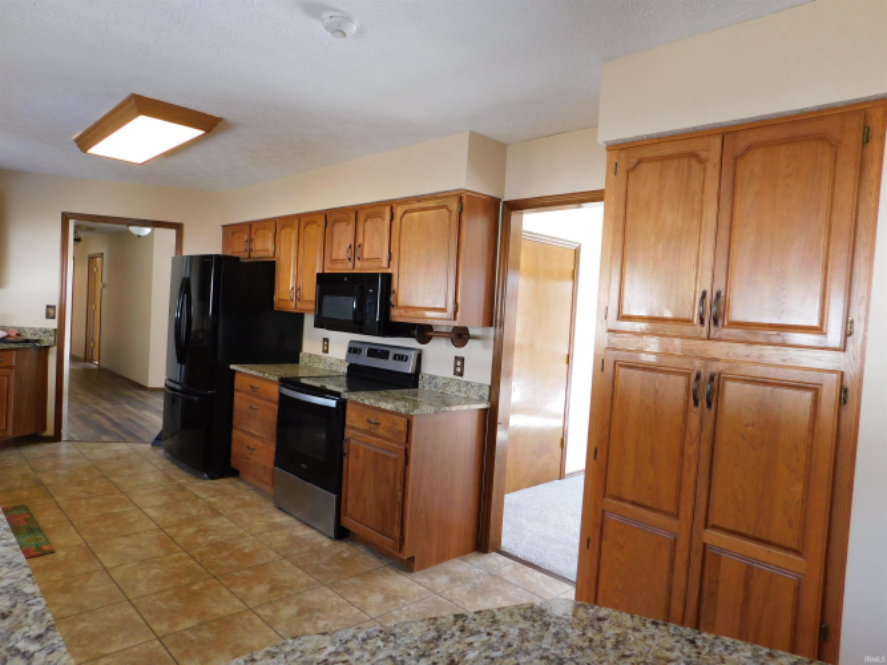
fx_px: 589
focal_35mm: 23
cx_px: 444
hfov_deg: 73.9
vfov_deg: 58.9
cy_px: 332
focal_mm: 4
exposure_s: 1/30
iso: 140
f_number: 3
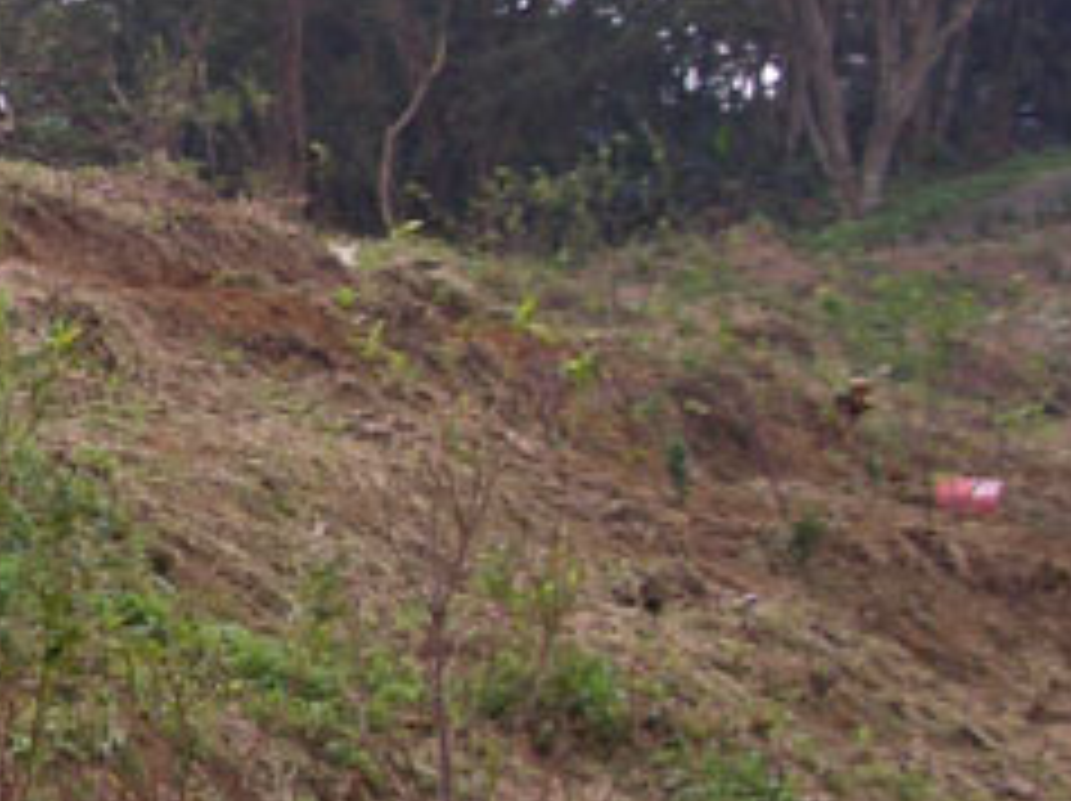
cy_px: 432
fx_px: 5100
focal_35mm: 165
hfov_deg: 11.5
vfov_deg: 9.0
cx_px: -468
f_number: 5
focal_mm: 8.2
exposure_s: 1/200
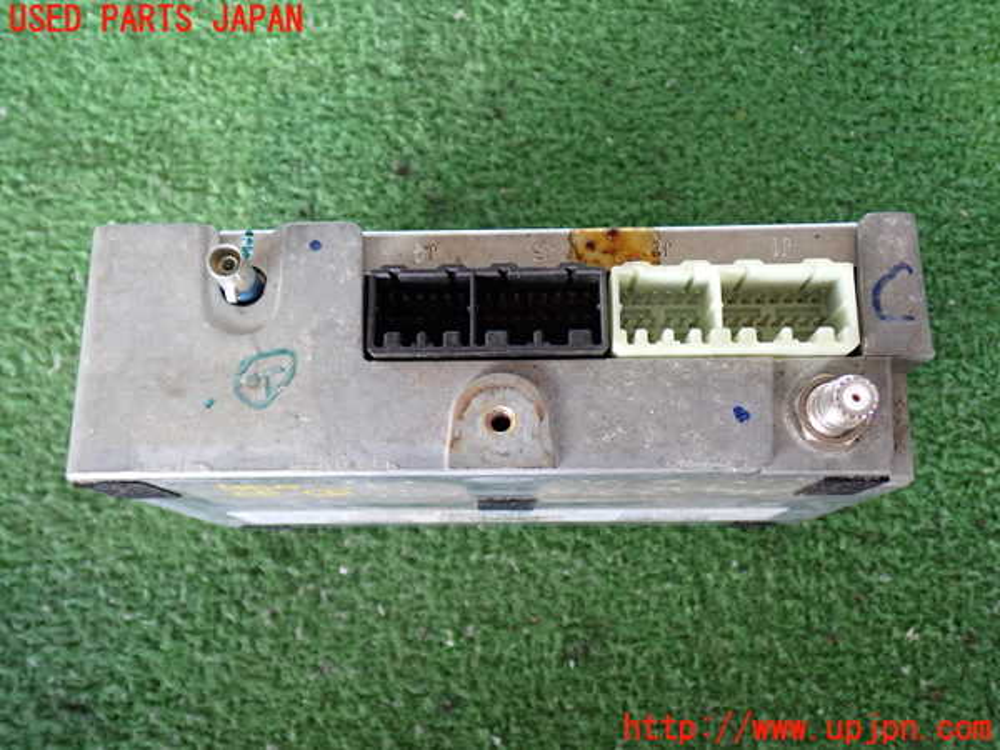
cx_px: 500
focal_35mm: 36
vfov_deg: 39.7
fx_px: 1040
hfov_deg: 51.4
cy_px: 375
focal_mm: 6.37
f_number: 2.5
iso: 320
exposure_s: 1/40
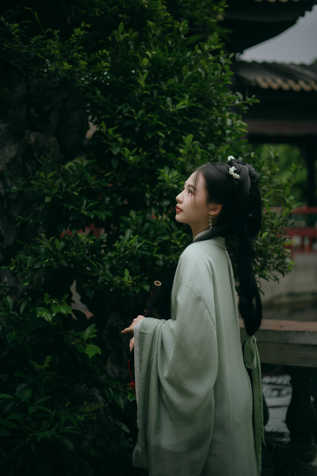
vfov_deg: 39.6
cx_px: 158
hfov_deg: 27.0
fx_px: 660
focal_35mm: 50
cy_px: 238
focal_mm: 50
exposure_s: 1/100
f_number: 1.8
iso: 100
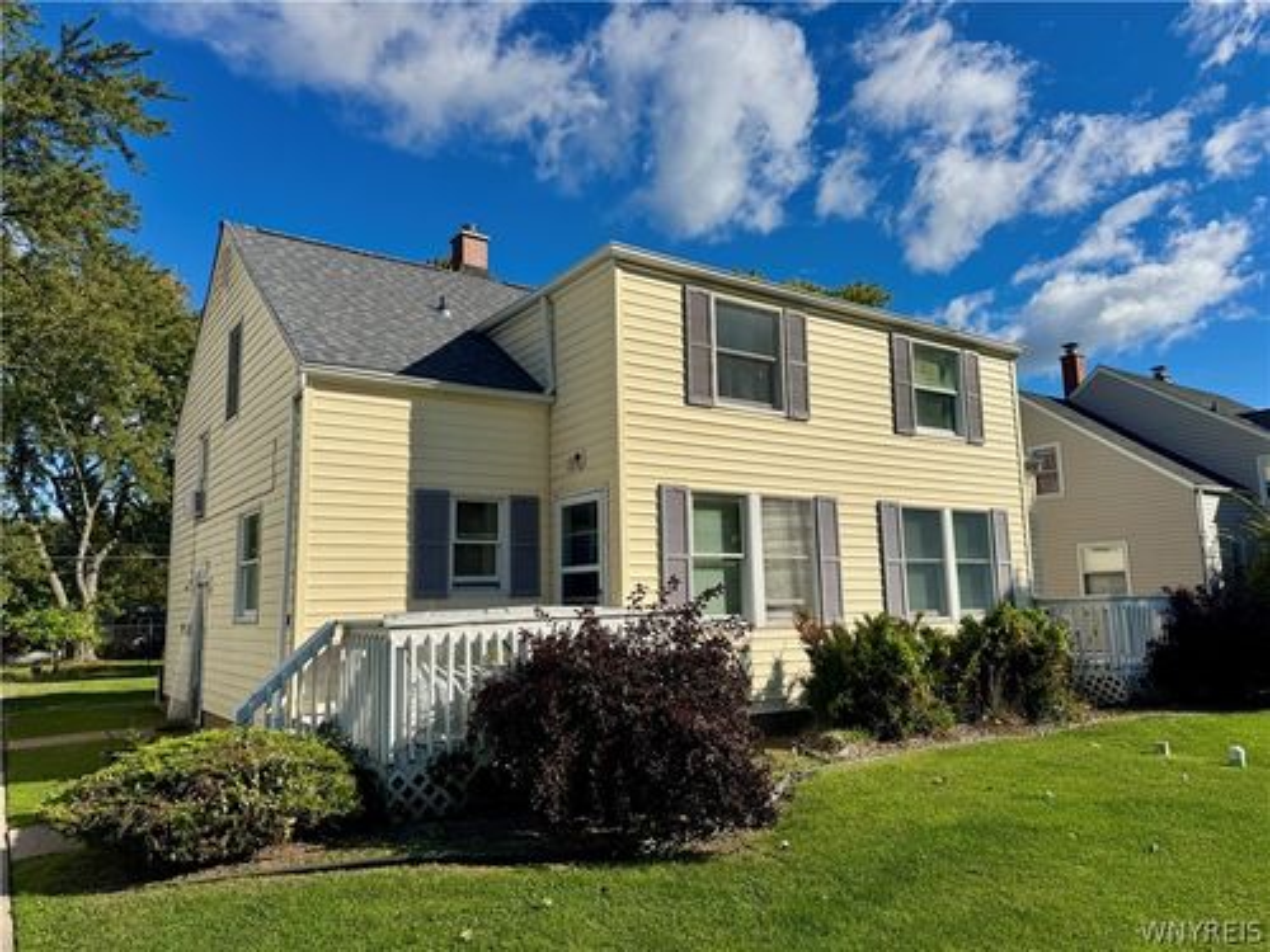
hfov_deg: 71.6
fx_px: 881
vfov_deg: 56.8
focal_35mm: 24
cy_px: 476
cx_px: 635
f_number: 1.78
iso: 80
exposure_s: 1/7937
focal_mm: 6.76
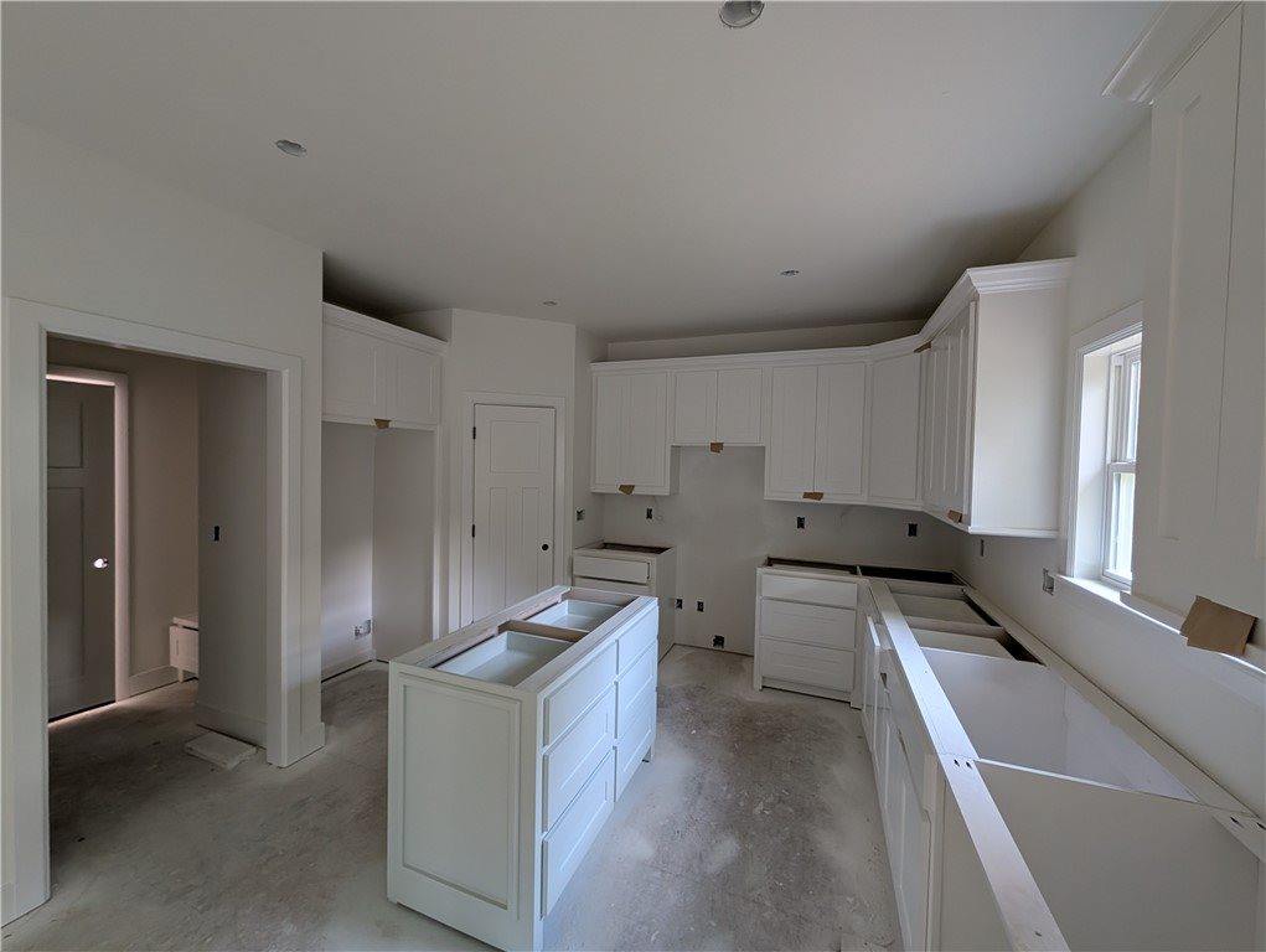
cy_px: 476
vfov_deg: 94.6
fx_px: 439
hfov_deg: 110.5
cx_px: 633
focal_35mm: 12
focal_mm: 2.02
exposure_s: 1/24.5
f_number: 1.7
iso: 112
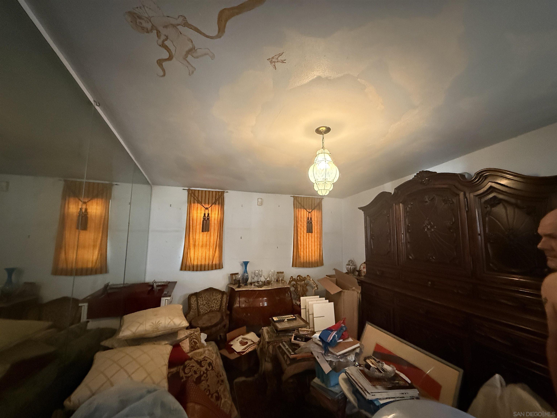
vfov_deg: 85.7
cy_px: 209
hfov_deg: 102.1
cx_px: 278
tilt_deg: +7.6
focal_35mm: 14
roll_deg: -0.4
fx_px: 225
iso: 1000
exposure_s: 1/60
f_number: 2.2
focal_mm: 2.22
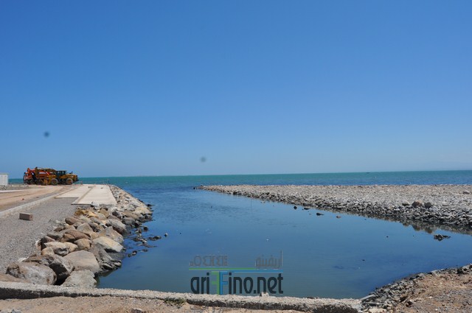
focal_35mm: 27
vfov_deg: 47.8
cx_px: 236
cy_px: 156
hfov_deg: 67.4
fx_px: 354
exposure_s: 1/500
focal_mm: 18
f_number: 11
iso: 200
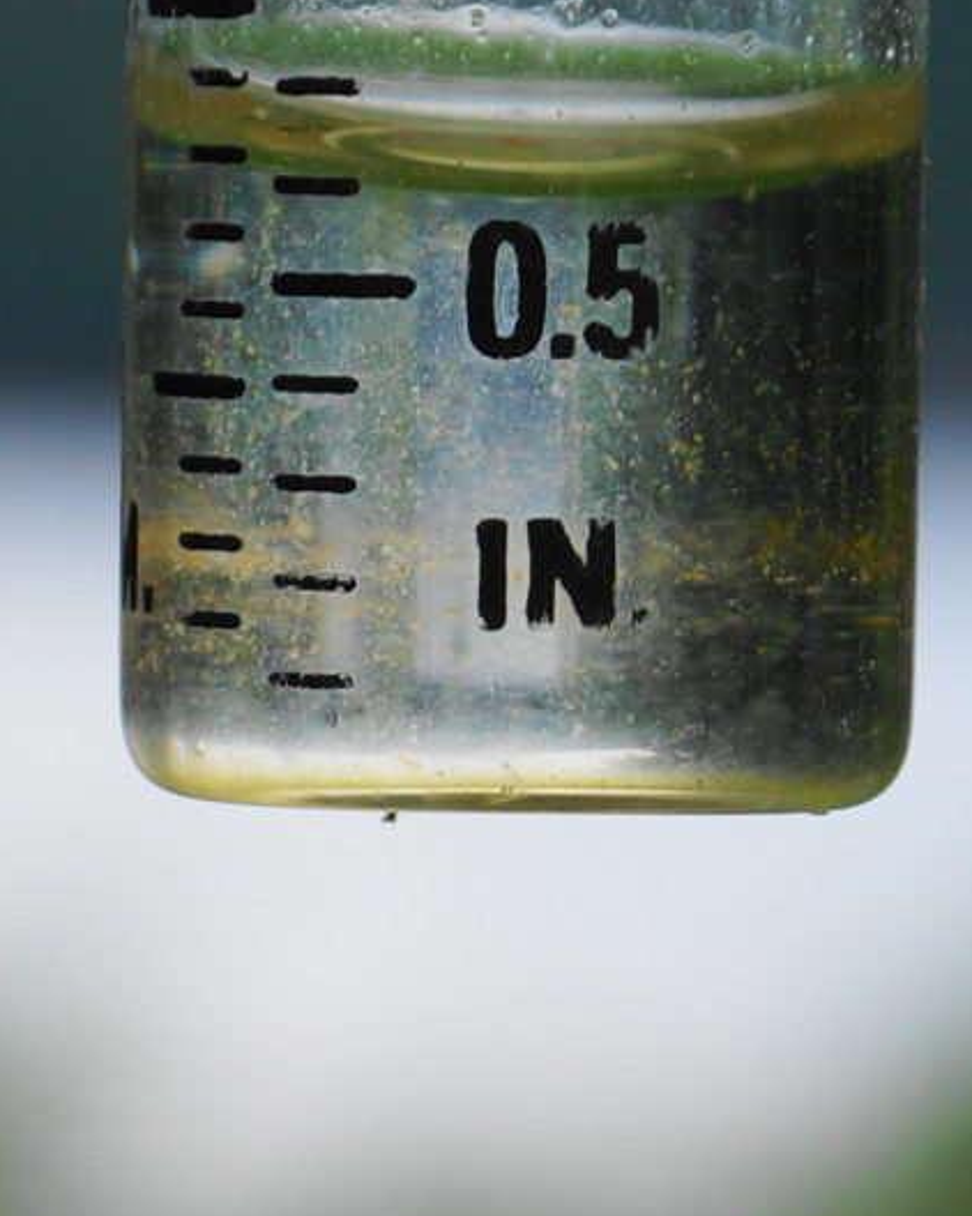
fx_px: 5757
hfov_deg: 9.6
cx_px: 592
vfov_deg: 12.1
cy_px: 500
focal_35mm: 160
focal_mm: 60
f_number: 6.3
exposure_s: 1/125
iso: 100
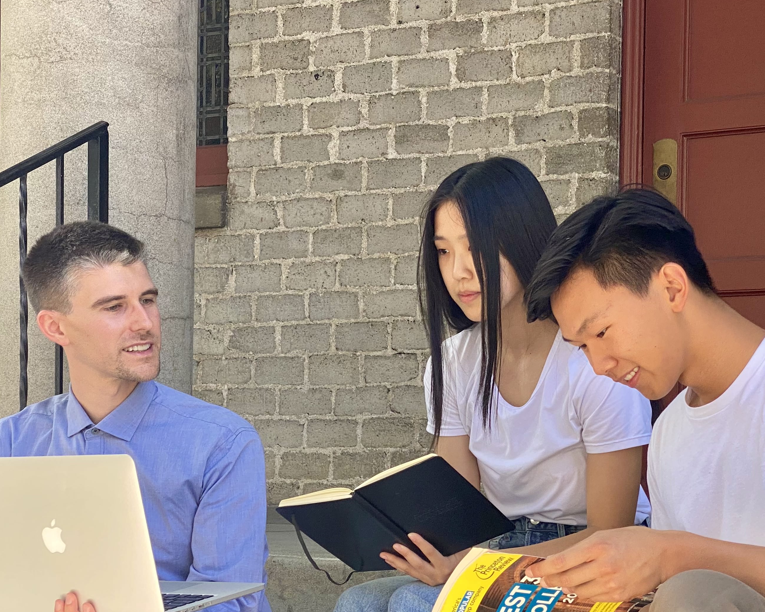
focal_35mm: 79
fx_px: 1788
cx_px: 401
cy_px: 435
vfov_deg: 19.3
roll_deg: -2.4
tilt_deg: +0.9
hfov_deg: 24.1
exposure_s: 1/122
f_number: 2
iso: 50
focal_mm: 6
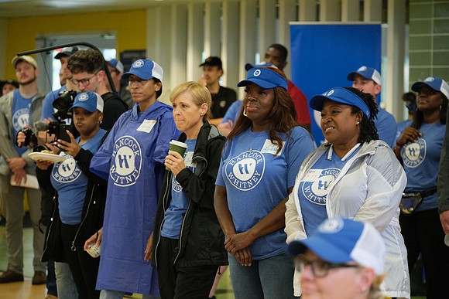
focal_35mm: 121
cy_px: 150
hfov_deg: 16.9
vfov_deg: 11.3
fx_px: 1509
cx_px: 224
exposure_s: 1/125
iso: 2500
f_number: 2.8
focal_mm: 80.4
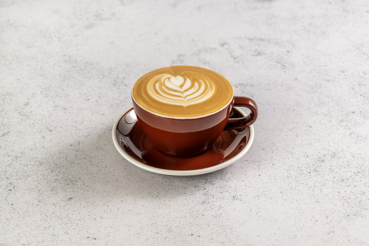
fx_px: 1076
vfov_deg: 13.0
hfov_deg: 19.5
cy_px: 123
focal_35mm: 105
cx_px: 184
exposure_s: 1/160
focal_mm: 105
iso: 100
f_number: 11
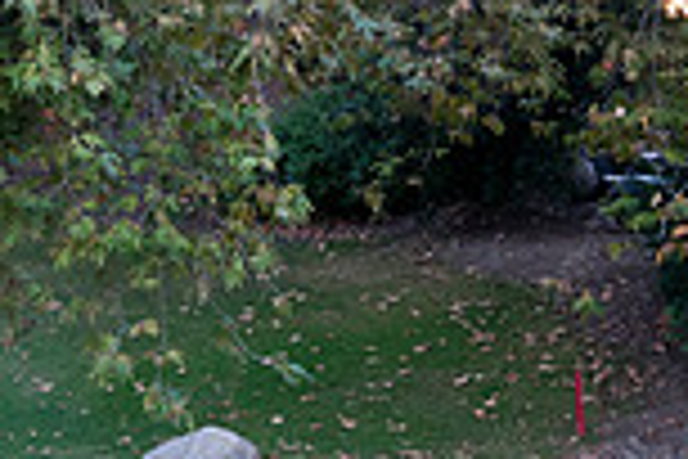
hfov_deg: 6.6
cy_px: 533
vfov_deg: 4.4
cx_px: 585
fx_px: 5962
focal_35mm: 312
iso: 640
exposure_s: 1/100
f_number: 5
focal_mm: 55
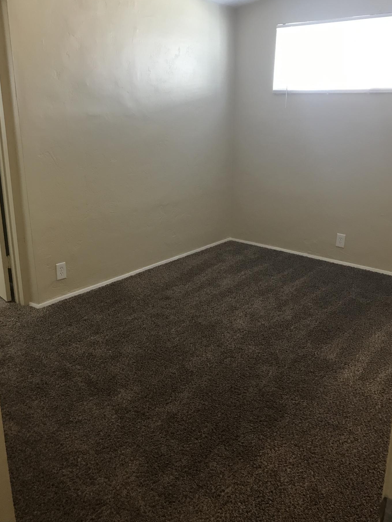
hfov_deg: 45.4
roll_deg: -0.5
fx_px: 468
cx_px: 203
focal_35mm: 31
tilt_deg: -17.4
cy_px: 253
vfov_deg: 58.3
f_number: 1.8
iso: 50
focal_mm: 3.99
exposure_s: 1/15
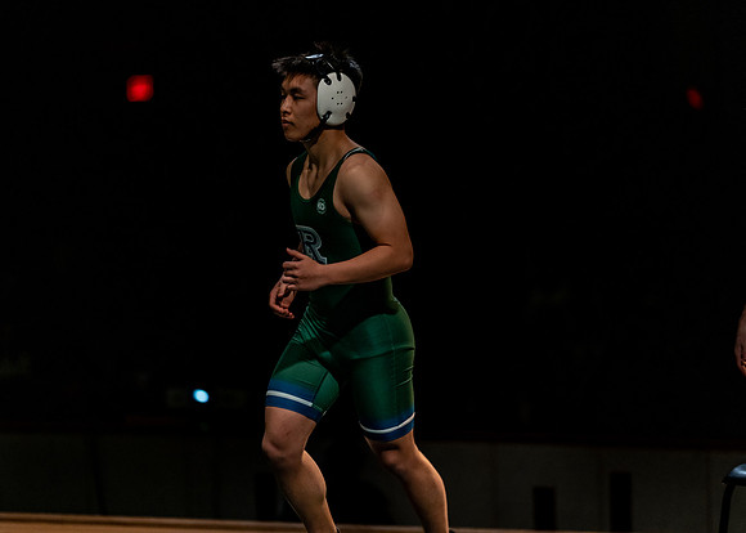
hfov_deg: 14.2
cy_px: 266
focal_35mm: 141
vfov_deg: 10.2
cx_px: 373
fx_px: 2996
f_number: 1.8
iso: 2000
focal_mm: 135
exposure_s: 1/640
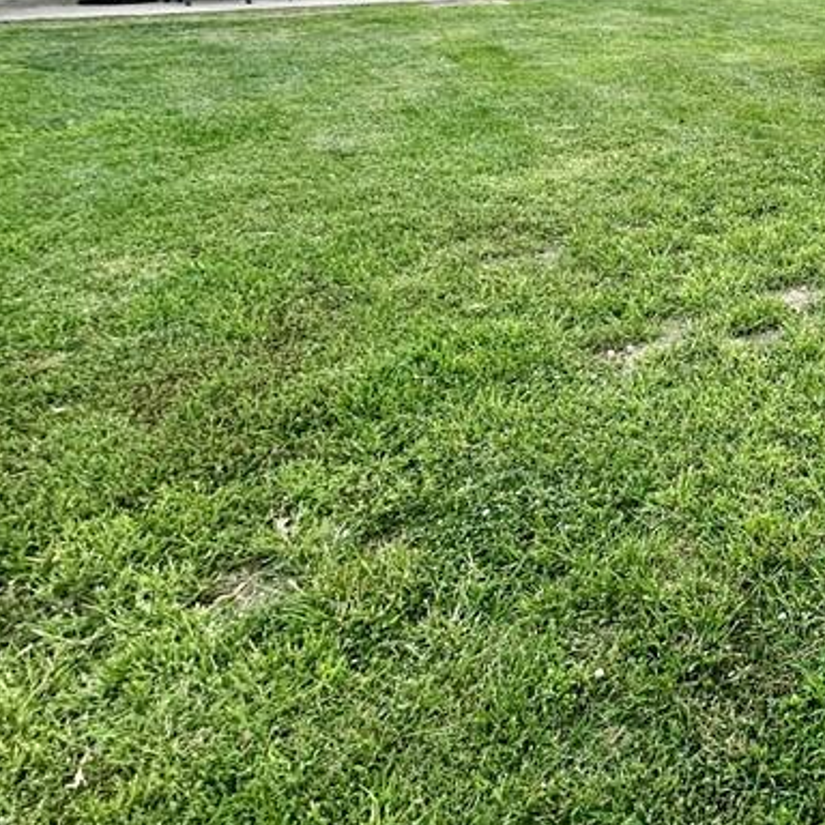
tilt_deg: -9.3
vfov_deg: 44.9
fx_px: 890
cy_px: 75
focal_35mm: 33
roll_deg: -0.5
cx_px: 956
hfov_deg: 38.7
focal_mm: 2.22
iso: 125
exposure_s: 1/99
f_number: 2.2
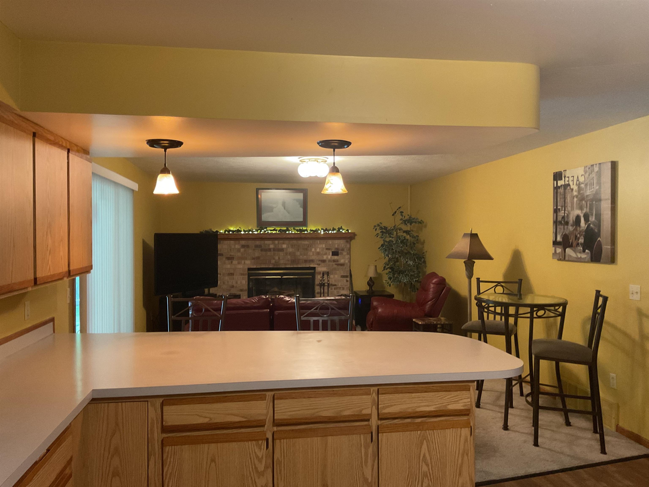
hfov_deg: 61.7
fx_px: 544
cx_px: 324
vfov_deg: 48.2
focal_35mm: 29
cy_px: 244
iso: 250
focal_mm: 3
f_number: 1.8
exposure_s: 1/50
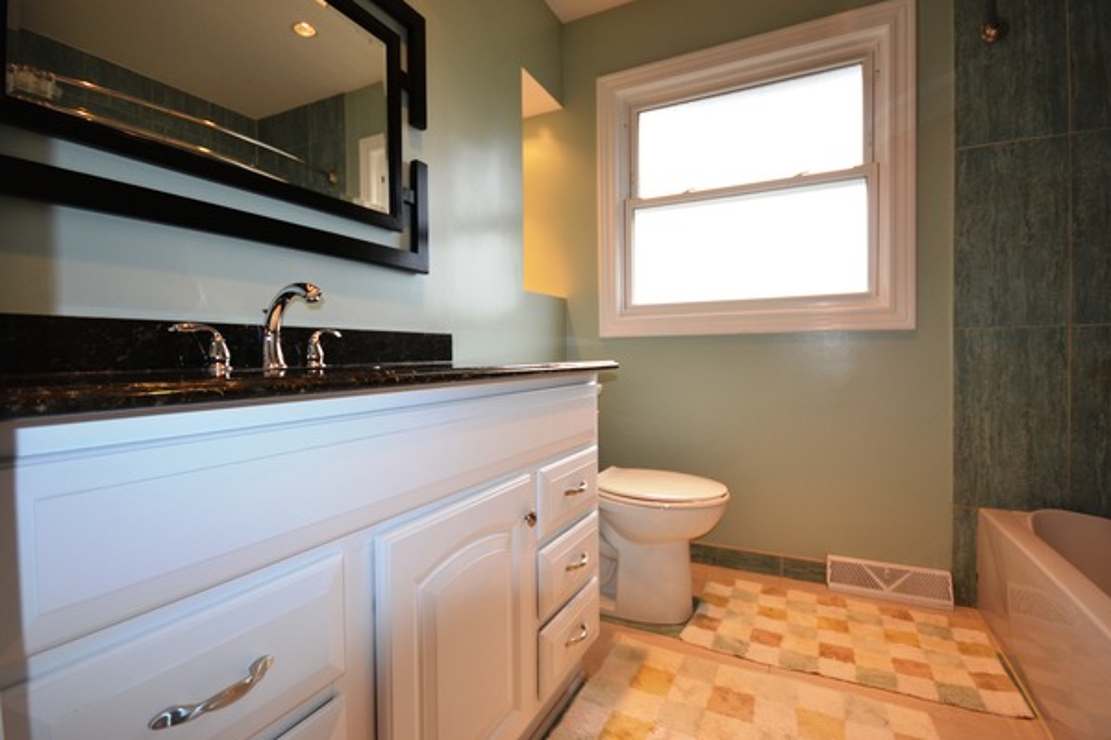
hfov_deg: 96.7
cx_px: 557
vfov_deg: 73.7
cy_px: 360
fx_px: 494
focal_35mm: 16
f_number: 4
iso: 400
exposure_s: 1/60
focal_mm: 10
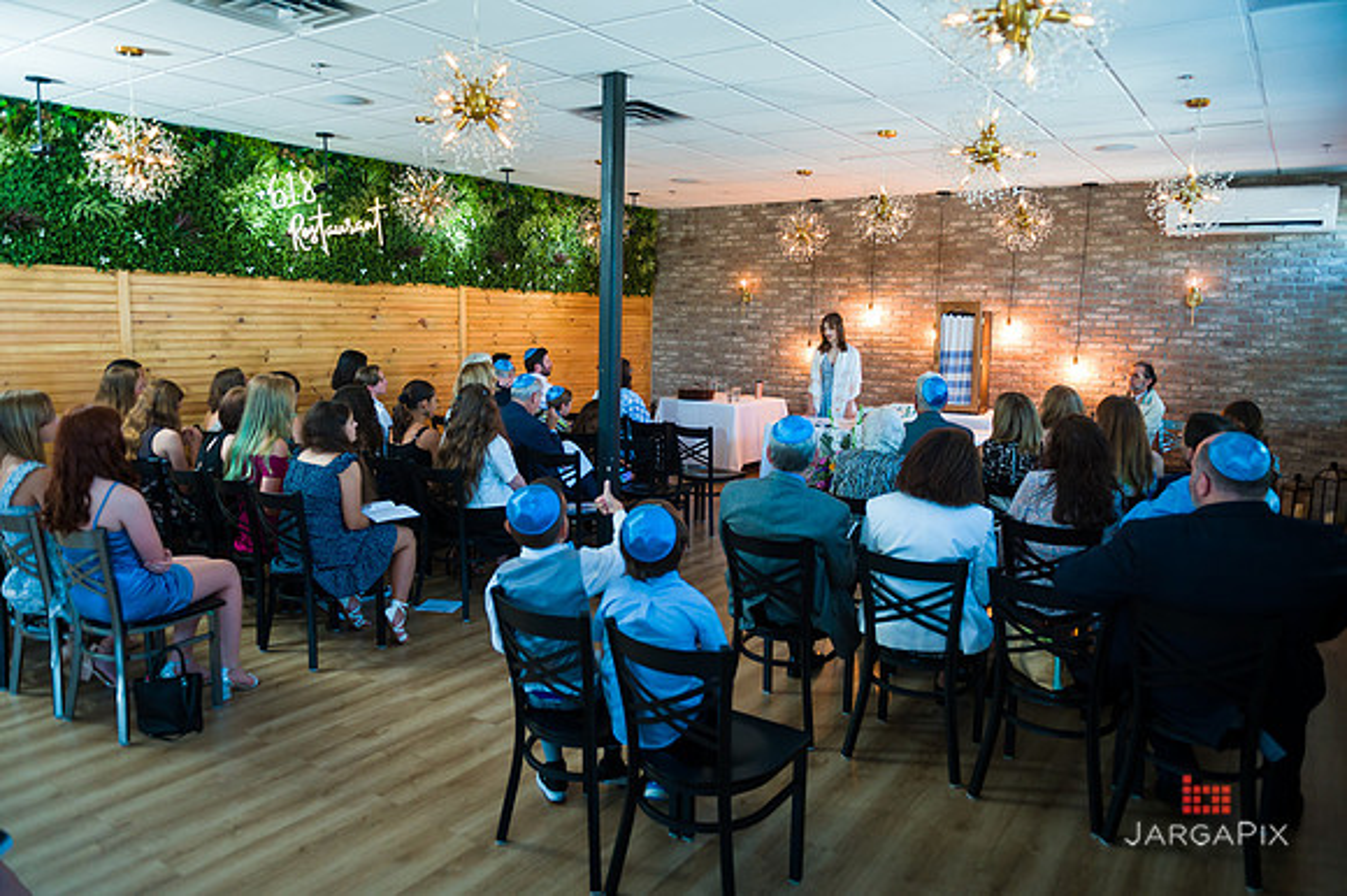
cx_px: 674
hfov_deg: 73.8
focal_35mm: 24
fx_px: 897
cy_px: 448
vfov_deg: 53.1
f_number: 3.2
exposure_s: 1/200
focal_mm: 24
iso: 1250
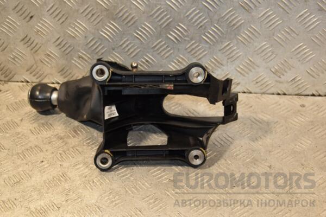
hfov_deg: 33.4
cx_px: 163
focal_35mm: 60
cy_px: 108
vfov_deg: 22.6
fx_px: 543
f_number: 4.8
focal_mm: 40
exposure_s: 1/125
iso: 800
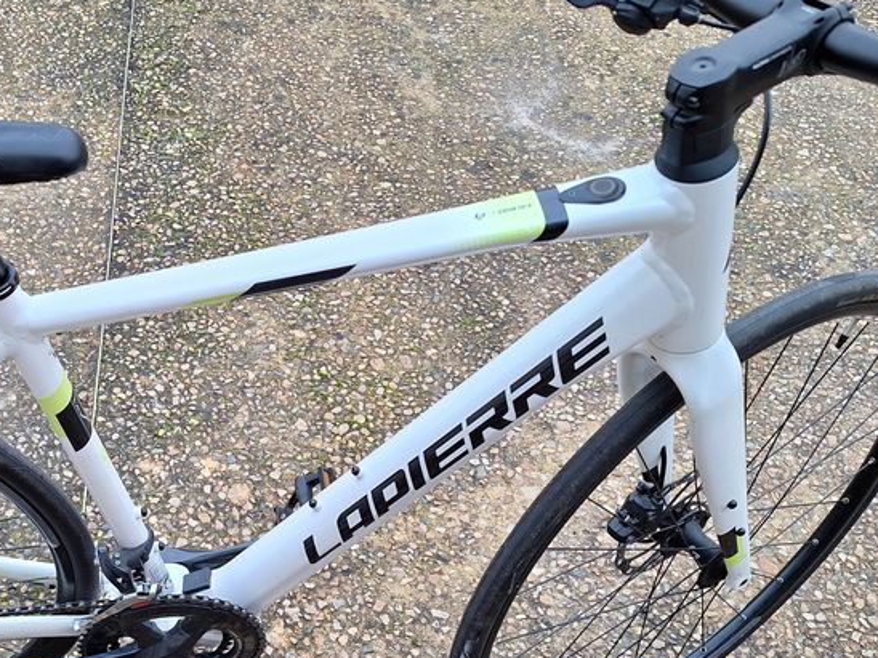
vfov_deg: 33.9
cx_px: 215
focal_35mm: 42
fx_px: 1065
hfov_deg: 43.3
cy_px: 459
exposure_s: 1/50
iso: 160
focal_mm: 5.54
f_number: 1.8
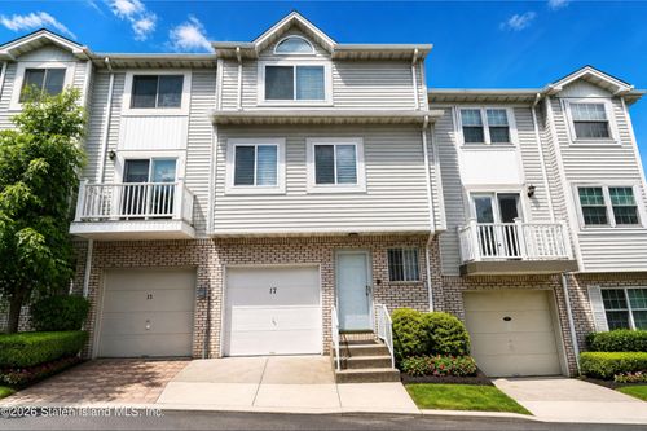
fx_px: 350
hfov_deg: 85.4
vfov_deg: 63.2
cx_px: 324
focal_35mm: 20
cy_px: 216
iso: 100
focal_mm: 19.5
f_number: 6.3
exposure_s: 1/100
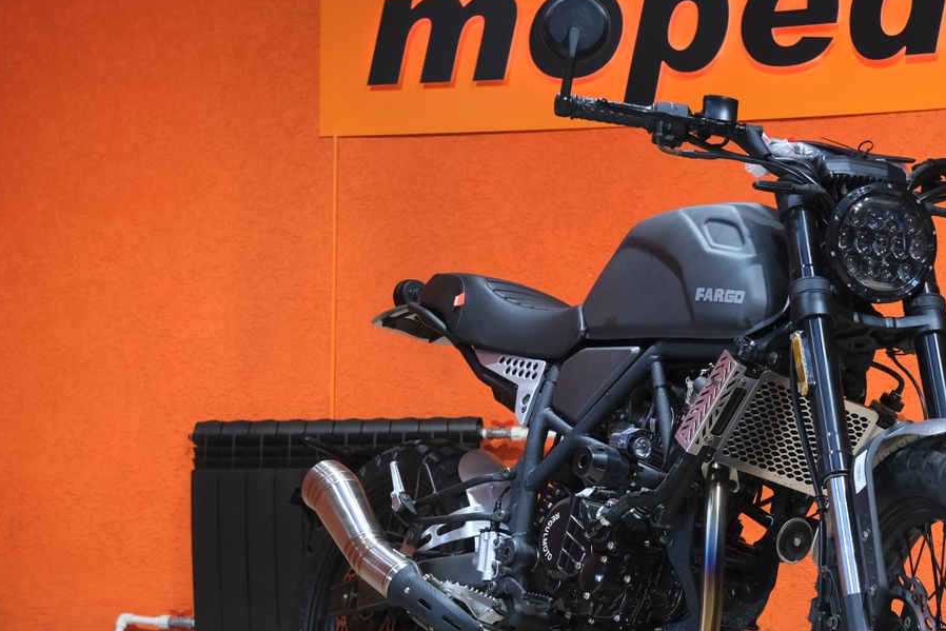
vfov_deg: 16.7
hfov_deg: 24.6
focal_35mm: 82
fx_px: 2155
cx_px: 662
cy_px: 351
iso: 1600
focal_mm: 30.8
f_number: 4
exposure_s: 1/100
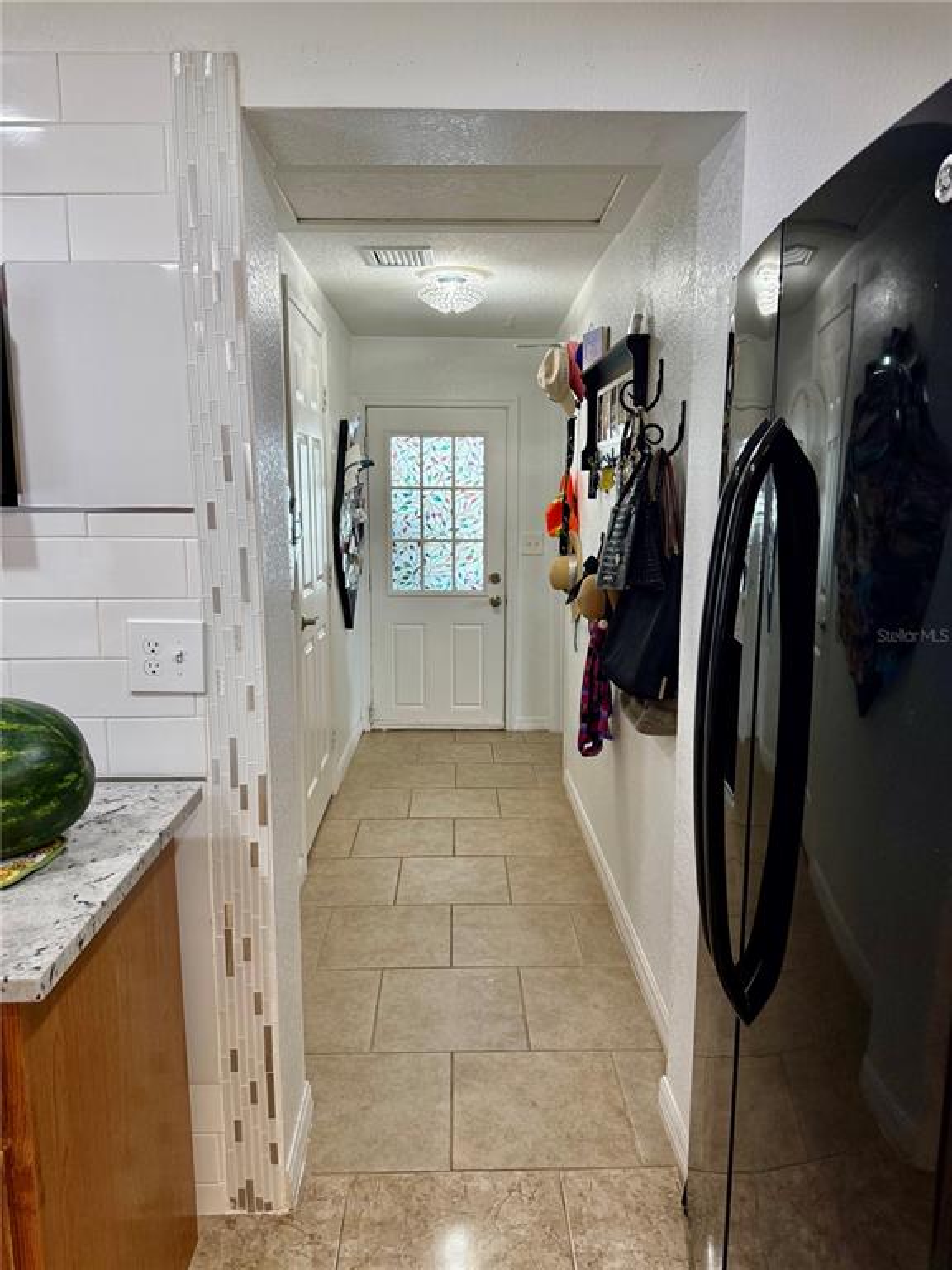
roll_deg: -0.5
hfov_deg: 56.8
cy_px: 635
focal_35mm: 24
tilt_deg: -8.7
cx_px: 476
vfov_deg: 71.6
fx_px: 880
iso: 200
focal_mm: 6.76
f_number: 1.78
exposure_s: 1/120
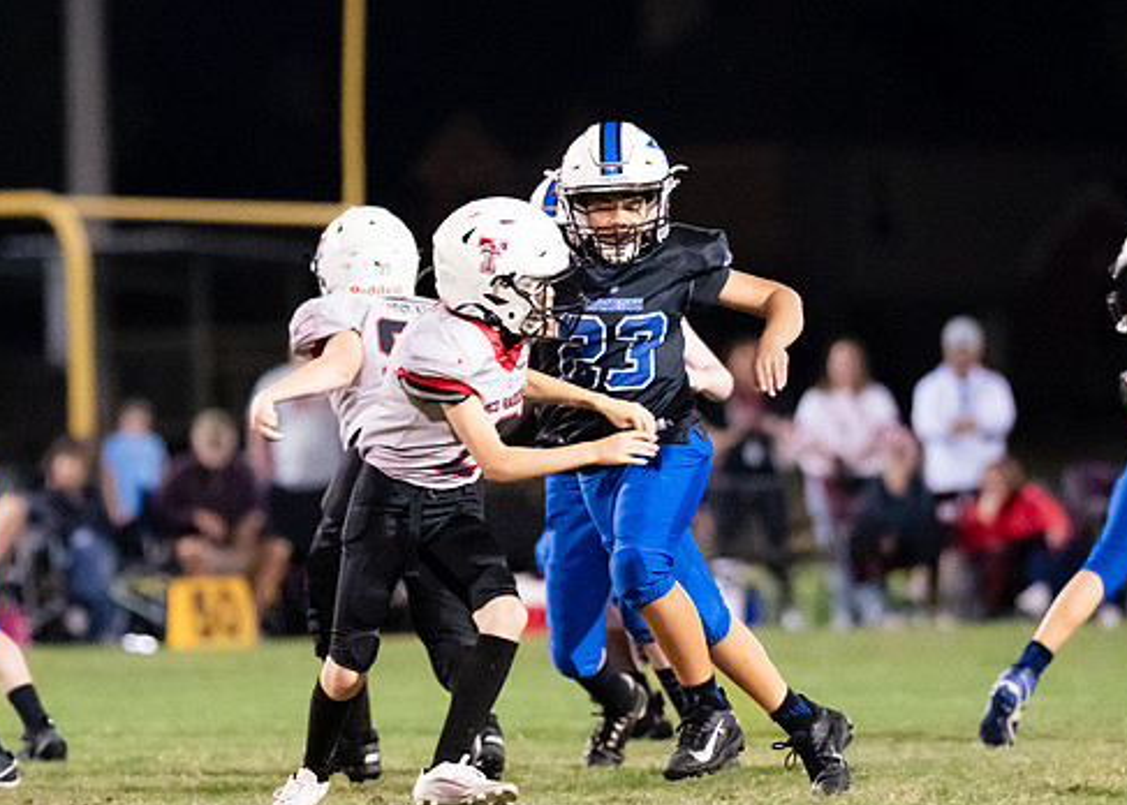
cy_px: 394
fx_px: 12293
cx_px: 682
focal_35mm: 384
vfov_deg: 3.8
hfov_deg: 5.2
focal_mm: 135
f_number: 1.8
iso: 5000
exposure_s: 1/1000
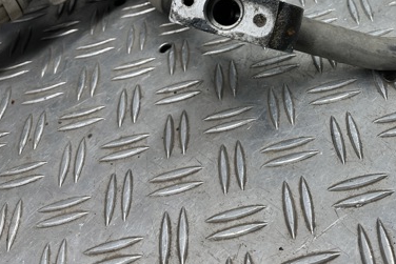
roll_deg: +17.6
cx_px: 281
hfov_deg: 41.8
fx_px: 506
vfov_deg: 27.9
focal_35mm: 46
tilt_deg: -42.6
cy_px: 14
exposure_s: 1/111
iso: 32
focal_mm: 5.1
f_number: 1.6
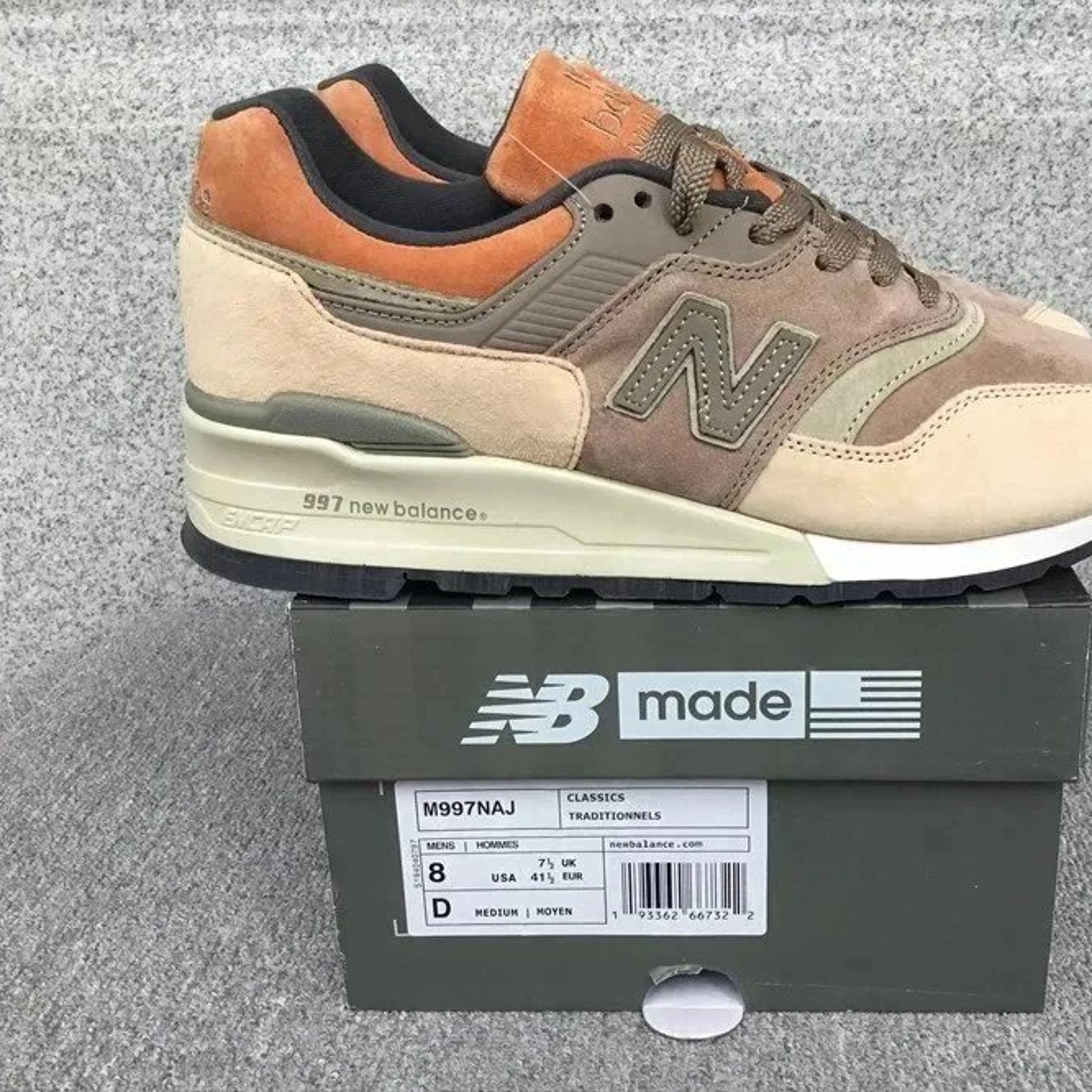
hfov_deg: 44.5
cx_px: 692
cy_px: 540
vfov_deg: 44.9
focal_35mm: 37
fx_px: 1321
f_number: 2.4
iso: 25
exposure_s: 1/799
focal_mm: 3.3
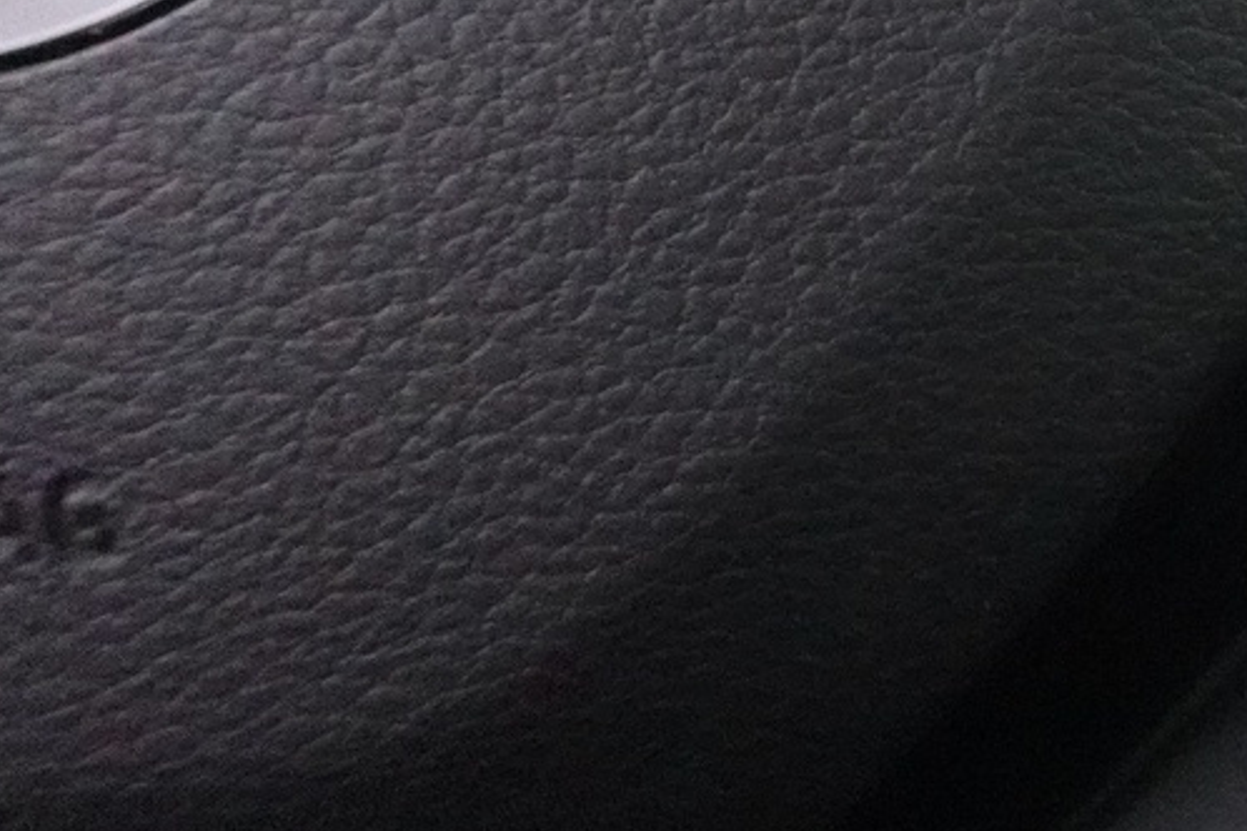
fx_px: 2251
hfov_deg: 24.2
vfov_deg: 19.7
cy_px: -170
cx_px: 1881
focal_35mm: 65
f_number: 2
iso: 5000
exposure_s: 1/80
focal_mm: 7.6
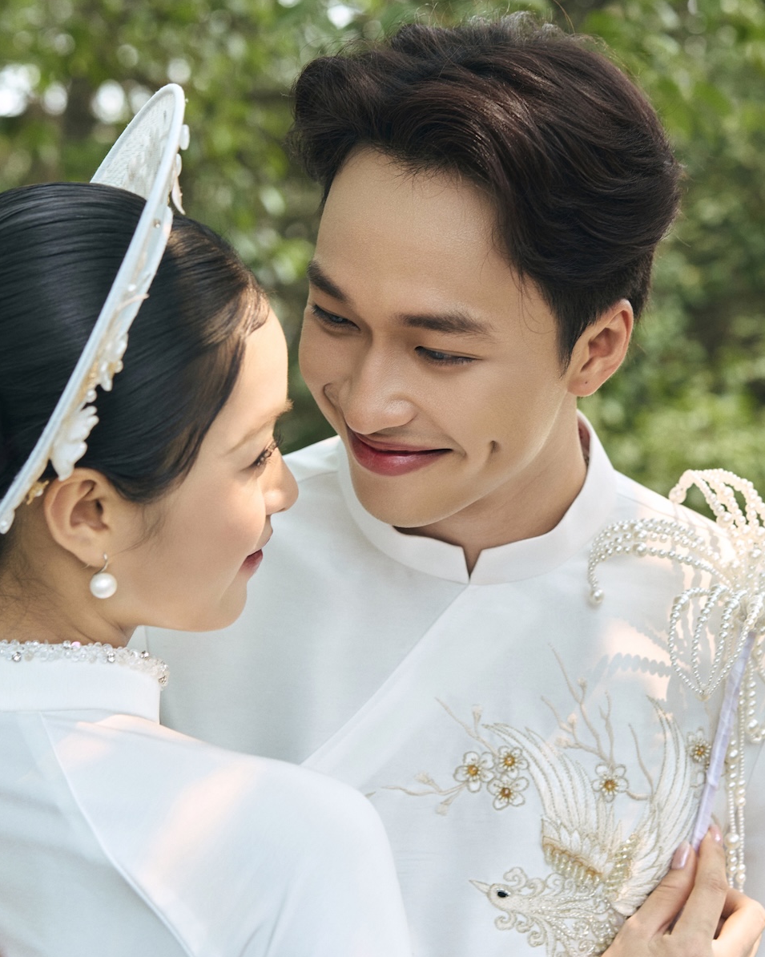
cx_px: 495
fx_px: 2208
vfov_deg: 24.4
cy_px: 480
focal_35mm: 78
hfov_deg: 19.6
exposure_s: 1/200
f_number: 4
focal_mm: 55
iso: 250
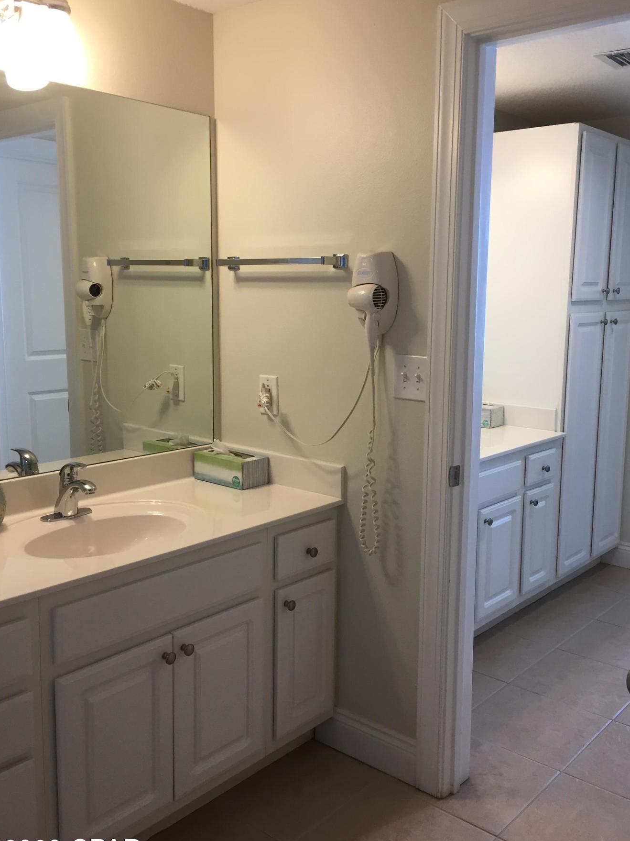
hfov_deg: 42.9
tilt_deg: -8.4
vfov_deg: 55.4
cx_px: 339
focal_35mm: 33
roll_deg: -1.3
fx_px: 801
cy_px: 413
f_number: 2.2
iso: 32
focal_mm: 4.15
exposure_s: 1/40
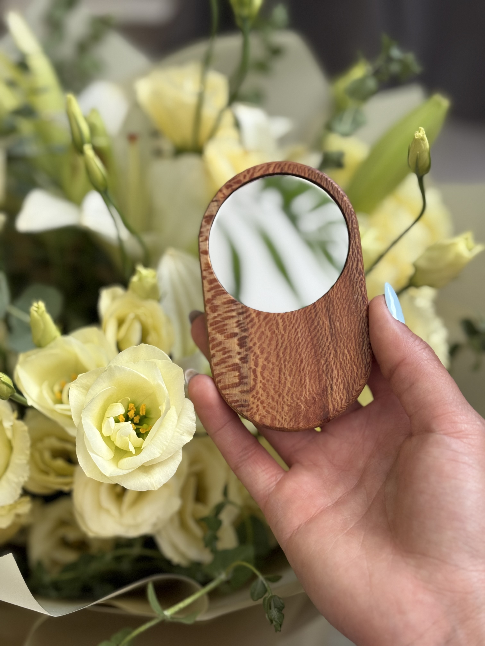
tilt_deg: -59.5
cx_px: 242
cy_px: 323
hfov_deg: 28.0
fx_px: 971
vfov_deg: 36.8
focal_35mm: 52
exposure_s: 1/40
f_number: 1.6
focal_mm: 5.96
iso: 160
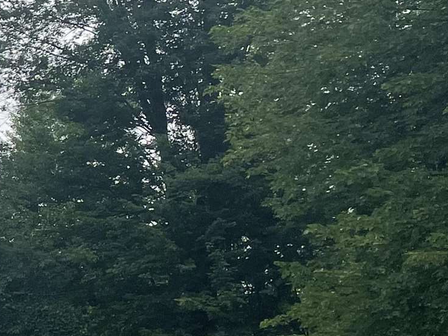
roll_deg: +1.0
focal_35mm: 108
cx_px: -464
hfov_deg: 14.8
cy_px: 335
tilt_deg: +3.3
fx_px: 1398
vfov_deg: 13.5
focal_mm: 4.2
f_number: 1.6
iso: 32
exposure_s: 1/4292
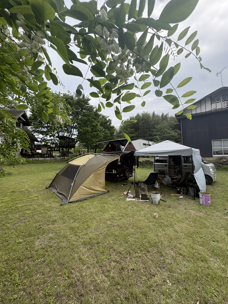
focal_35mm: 14
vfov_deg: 102.1
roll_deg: +1.2
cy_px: 152
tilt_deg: +3.7
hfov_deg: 85.7
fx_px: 123
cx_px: 114
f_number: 2.2
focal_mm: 2.22
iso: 50
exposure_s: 1/956
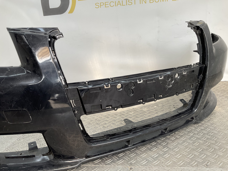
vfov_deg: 48.2
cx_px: 114
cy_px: 86
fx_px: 191
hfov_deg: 61.7
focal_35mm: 29
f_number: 1.8
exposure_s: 1/236
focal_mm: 3
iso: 16
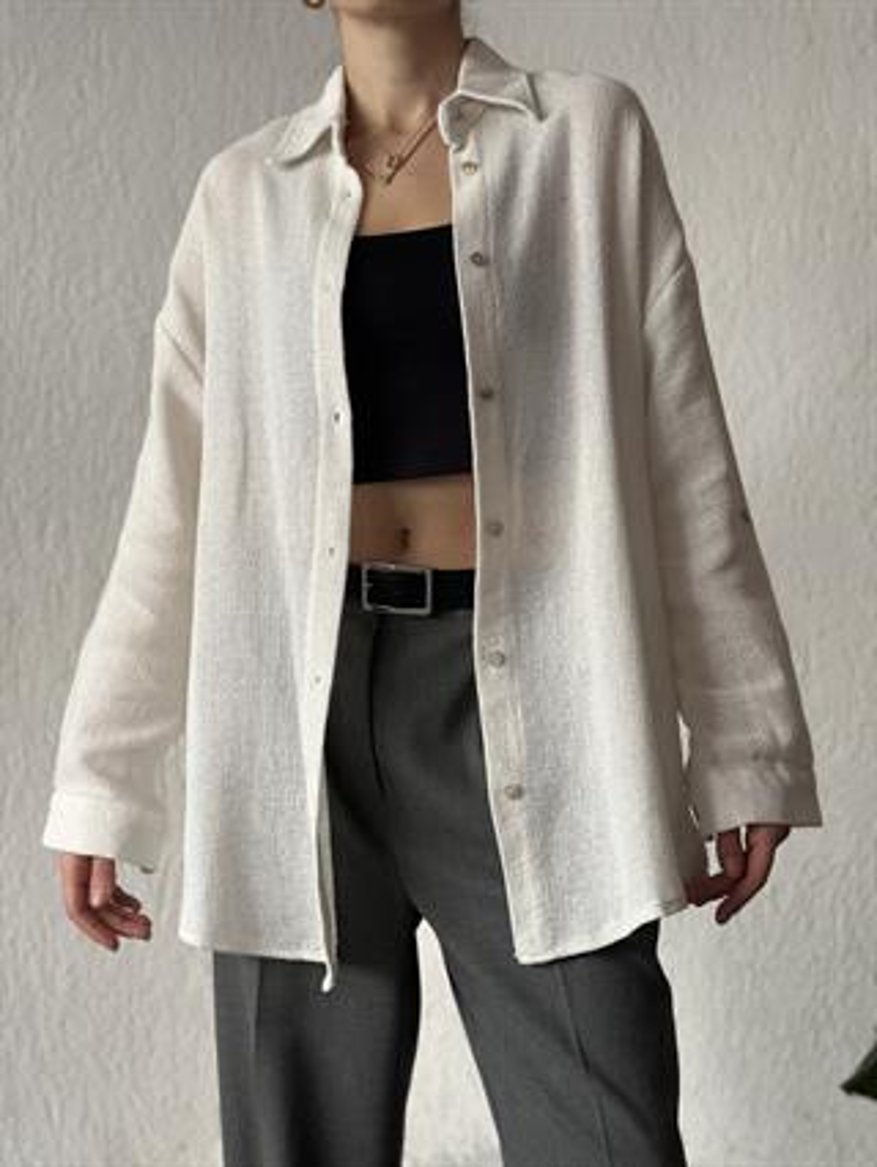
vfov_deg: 39.6
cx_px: 438
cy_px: 584
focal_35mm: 48
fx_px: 1620
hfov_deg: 30.3
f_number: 1.78
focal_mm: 6.86
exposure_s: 1/119
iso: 125
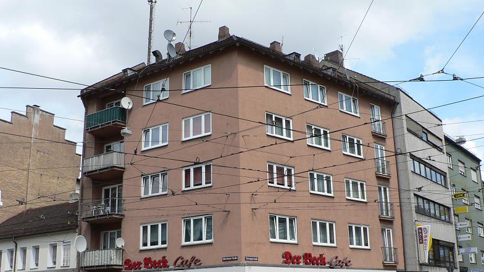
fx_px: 513
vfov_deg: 29.5
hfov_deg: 50.5
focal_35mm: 40
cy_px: 178
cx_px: 244
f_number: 5
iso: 80
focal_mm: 6
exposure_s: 1/400
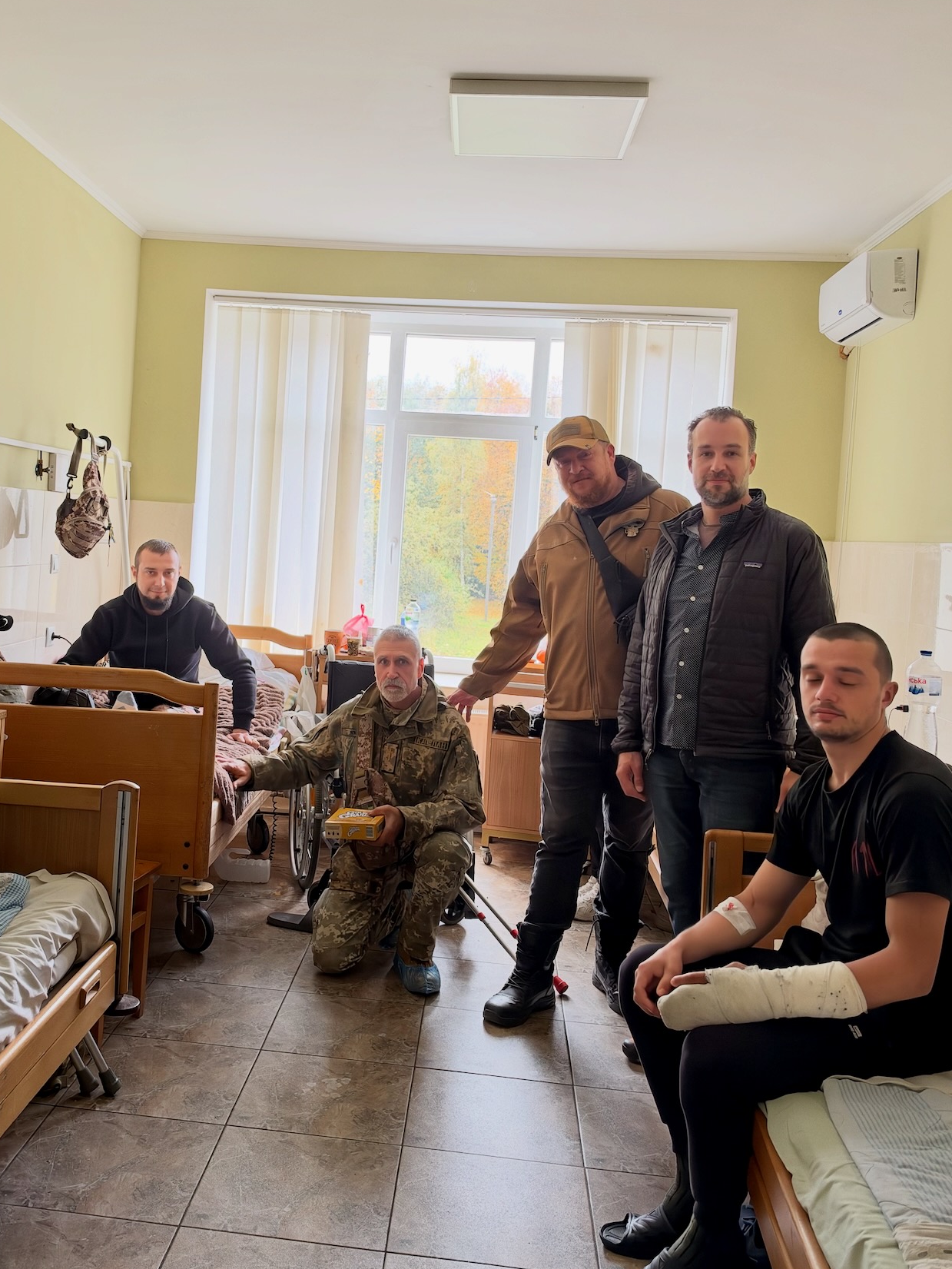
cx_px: 362
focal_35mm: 31
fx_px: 1136
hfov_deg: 45.1
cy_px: 550
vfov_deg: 58.1
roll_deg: -3.7
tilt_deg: -0.8
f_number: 1.8
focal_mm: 6.93
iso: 160
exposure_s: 1/121
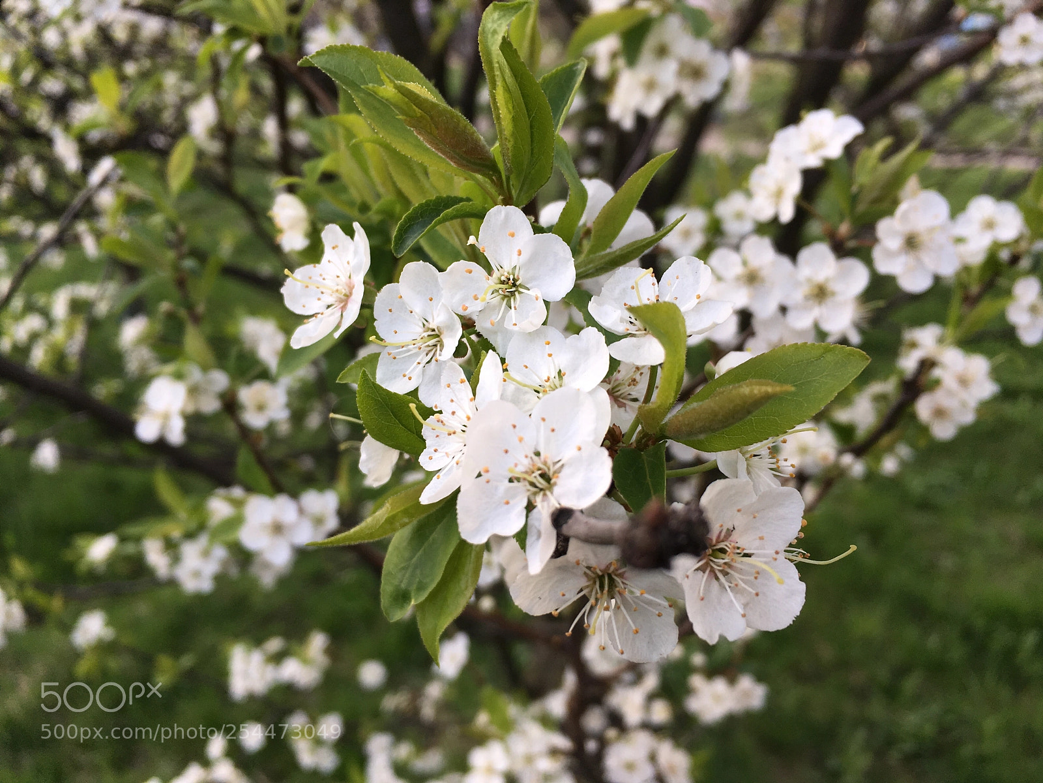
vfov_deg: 48.2
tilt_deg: -23.7
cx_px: 522
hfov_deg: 61.7
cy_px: 392
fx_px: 874
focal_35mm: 29
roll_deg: -0.3
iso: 25
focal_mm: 4.15
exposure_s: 1/127
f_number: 2.2
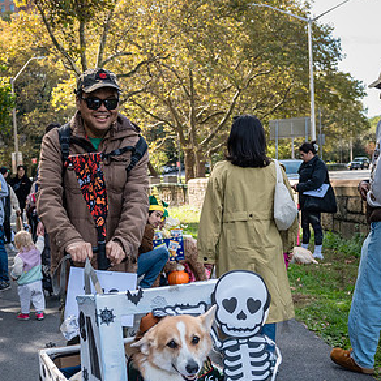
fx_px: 785
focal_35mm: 63
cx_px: 158
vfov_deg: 27.0
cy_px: 277
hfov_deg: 27.3
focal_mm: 32
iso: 1000
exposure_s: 1/1250
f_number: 5
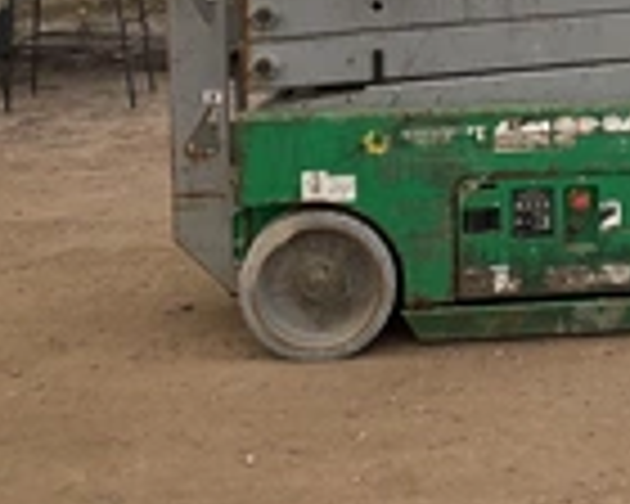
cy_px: -45
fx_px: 1510
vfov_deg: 18.3
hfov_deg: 22.6
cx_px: 630
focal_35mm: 81
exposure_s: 1/135
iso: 16
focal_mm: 3
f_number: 1.8
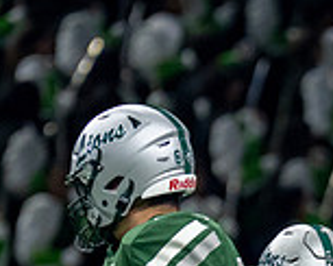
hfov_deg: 1.4
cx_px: 394
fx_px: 13416
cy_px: 433
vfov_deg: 1.1
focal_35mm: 1363
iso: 1600
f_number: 2.8
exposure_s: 1/1000
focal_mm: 200
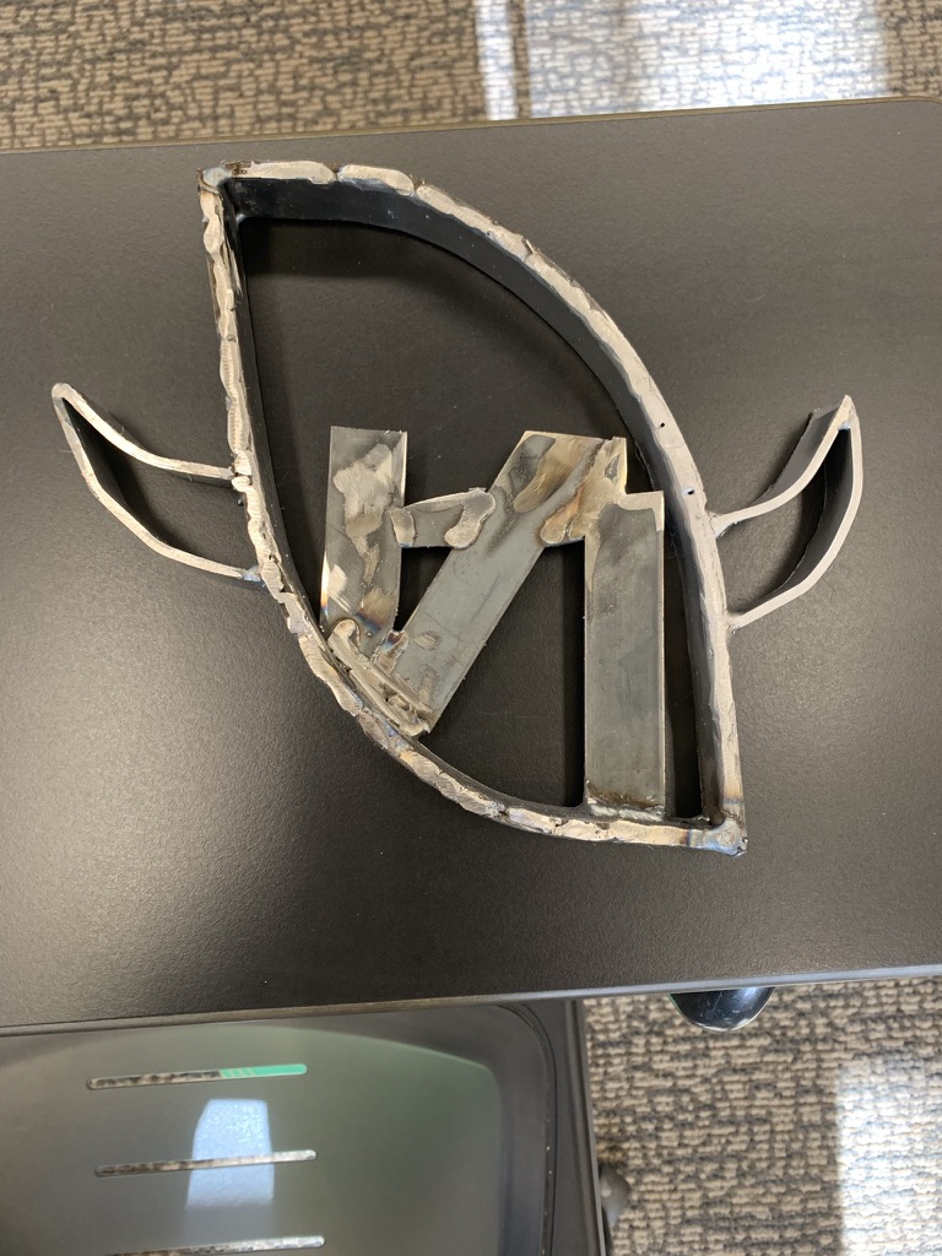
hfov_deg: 53.1
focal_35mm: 26
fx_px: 943
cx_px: 471
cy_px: 628
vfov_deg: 67.3
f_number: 1.8
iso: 160
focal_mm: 4.25
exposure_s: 1/60
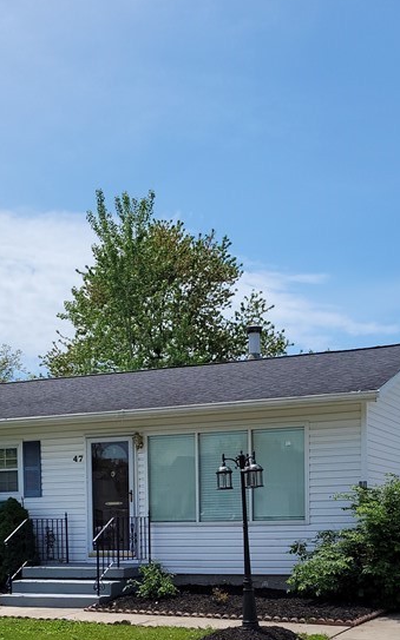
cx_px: 205
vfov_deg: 37.1
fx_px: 908
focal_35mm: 52
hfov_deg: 24.9
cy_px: 539
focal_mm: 5.4
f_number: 1.8
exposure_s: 1/3687
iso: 40
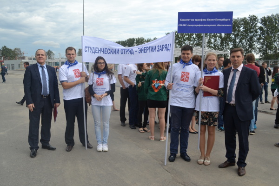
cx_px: 140
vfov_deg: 43.6
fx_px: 232
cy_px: 93
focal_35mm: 30
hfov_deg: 61.9
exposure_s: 1/250
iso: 100
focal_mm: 20
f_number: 5.6
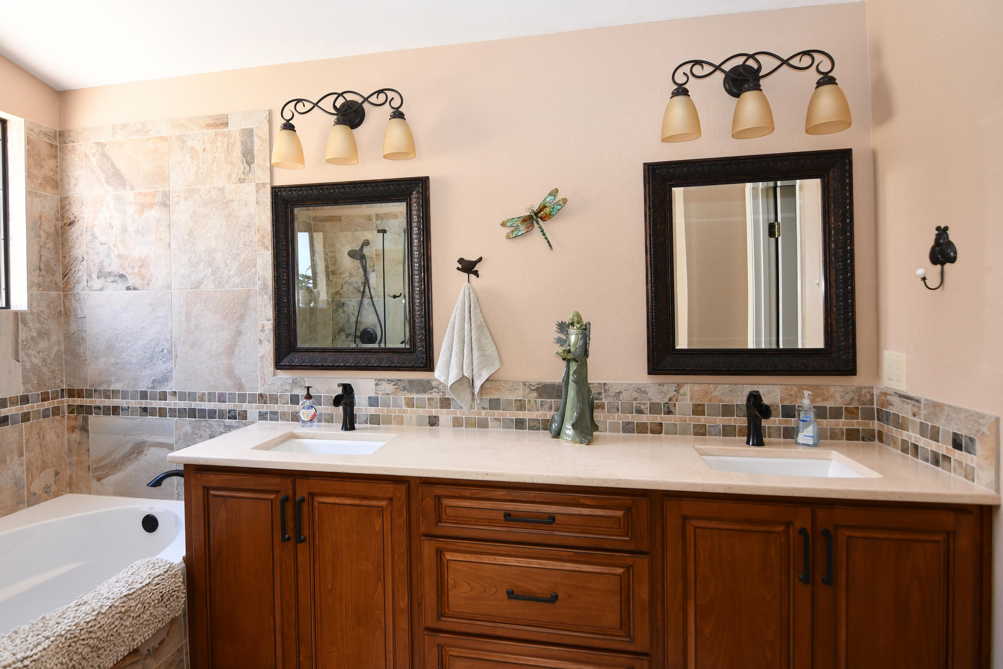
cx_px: 445
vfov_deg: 67.3
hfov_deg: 89.6
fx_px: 501
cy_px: 316
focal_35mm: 18
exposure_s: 1/60
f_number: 4
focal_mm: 11
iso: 400
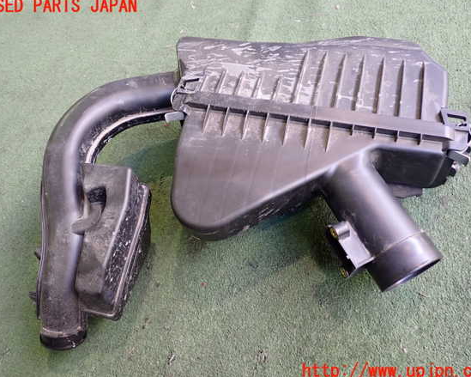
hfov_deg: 55.7
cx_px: 239
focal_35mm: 32
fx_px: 446
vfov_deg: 45.8
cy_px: 189
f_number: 2.3
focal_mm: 5.4
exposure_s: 1/30
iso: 200
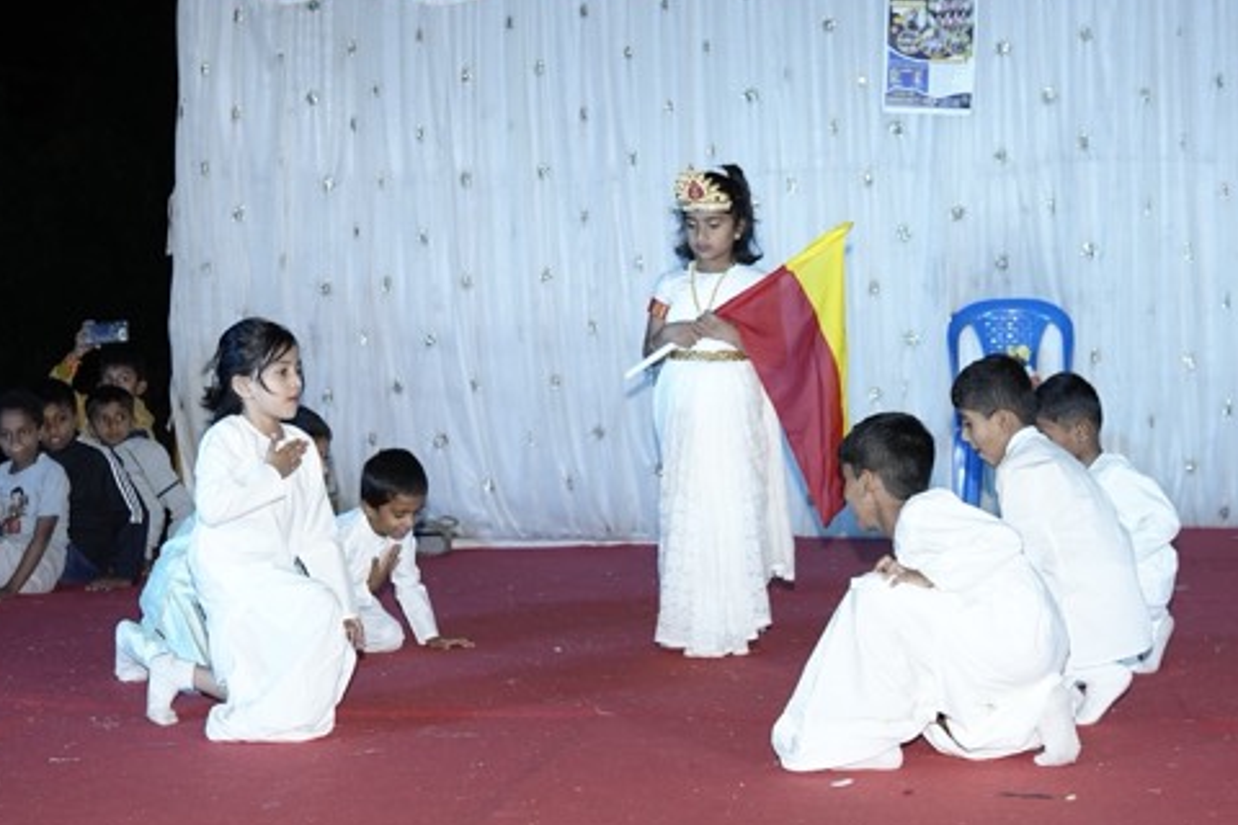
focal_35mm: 65
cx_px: 570
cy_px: 366
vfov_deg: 20.9
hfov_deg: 30.9
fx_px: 2235
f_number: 4
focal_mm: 35
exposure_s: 1/160
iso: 800
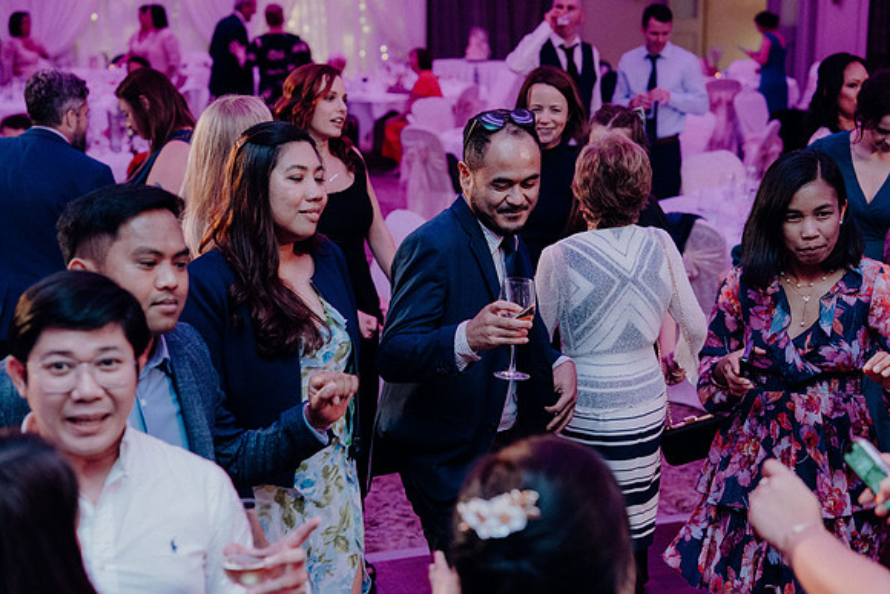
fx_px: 1508
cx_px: 445
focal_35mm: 61
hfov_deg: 32.9
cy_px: 297
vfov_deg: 22.3
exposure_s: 1/160
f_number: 3.5
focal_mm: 61
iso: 3200
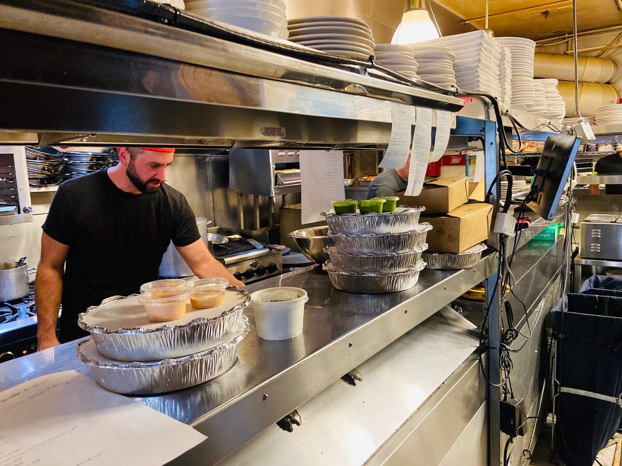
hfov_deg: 67.3
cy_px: 233
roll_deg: +1.6
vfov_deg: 53.1
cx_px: 311
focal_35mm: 26
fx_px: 467
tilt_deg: -9.4
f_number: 1.8
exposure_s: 1/40
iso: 640
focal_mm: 4.25
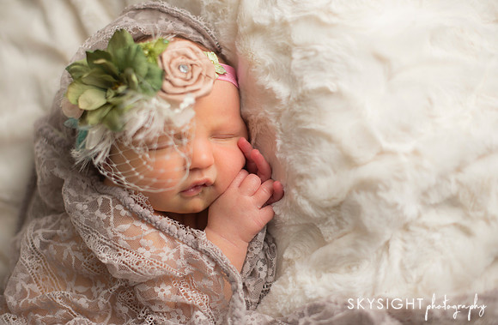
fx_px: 730
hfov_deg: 37.7
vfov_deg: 25.1
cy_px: 163
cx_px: 243
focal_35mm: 53
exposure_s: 1/320
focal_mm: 50
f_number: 2
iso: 320
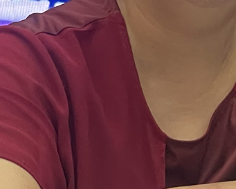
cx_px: 370
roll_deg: +3.3
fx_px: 2082
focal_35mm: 298
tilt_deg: -0.3
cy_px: 26
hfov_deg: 6.4
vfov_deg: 5.2
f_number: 2
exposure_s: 1/50
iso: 160
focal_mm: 6
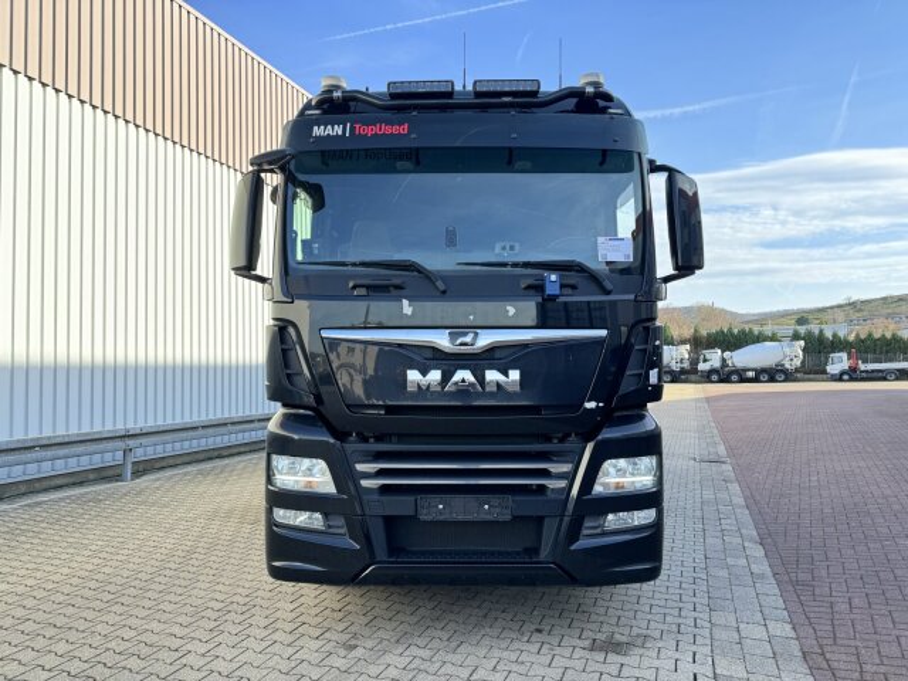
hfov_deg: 71.6
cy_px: 340
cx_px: 454
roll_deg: +2.0
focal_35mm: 24
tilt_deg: +4.5
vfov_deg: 56.8
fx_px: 630
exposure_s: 1/425
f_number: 1.78
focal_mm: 6.86
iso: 80
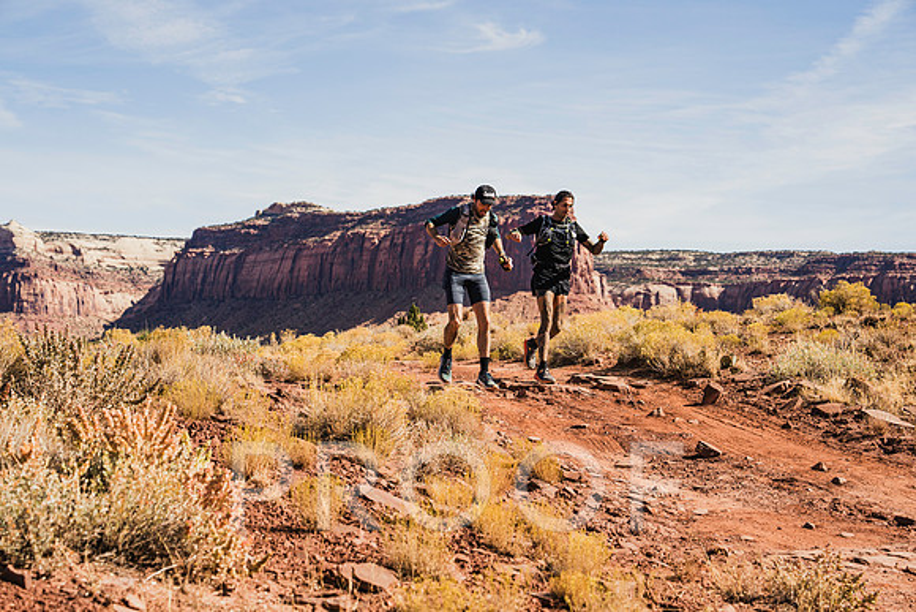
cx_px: 458
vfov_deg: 20.6
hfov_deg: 30.5
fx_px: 1680
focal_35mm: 66
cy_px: 306
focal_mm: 66
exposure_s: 1/1000
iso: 160
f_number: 5
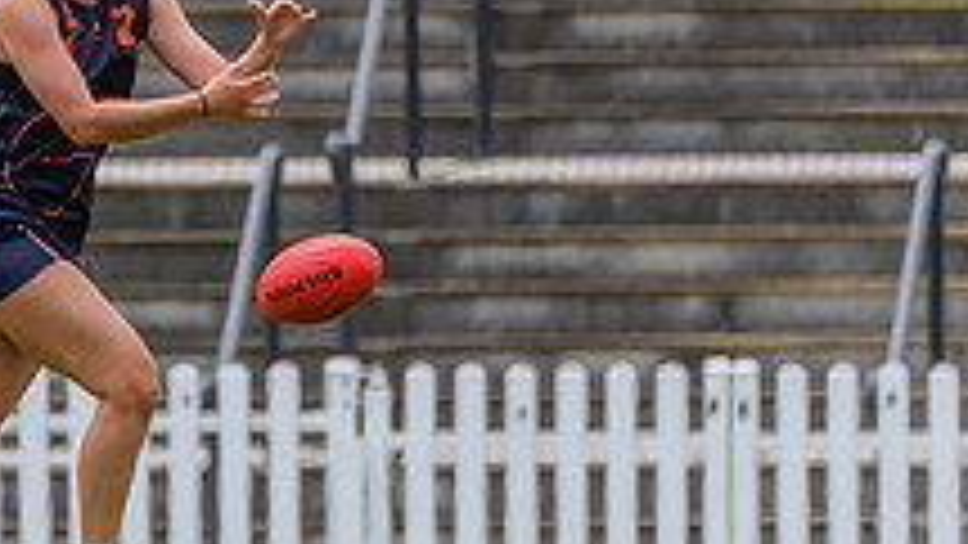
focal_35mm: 2117
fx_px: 54345
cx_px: 77
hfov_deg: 1.0
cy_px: 88
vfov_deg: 0.6
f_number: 7.1
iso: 800
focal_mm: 600
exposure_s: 1/1600
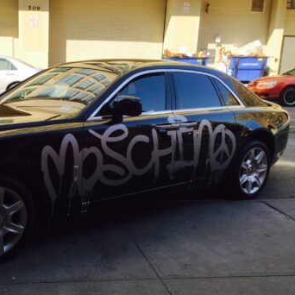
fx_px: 434
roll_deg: -2.2
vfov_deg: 37.5
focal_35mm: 45
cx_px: 70
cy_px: 160
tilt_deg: -13.8
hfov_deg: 36.6
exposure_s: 1/608
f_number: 2.2
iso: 32
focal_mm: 4.15
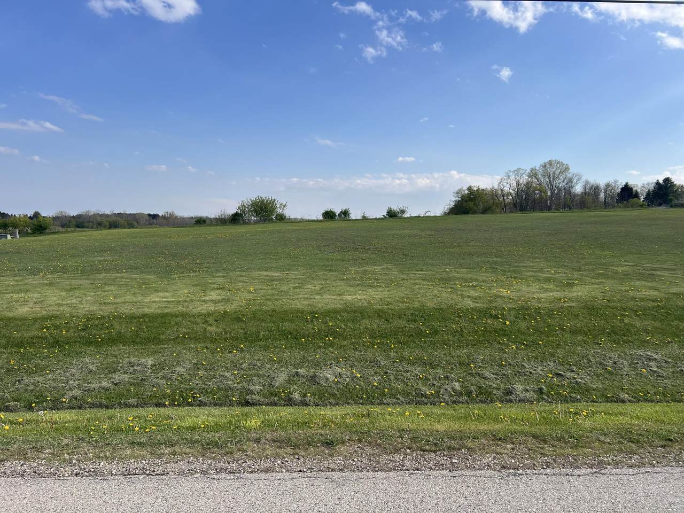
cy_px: 256
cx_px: 342
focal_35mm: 26
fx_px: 514
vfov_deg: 53.1
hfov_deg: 67.3
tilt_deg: -4.0
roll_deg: -0.6
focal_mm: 5.7
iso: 50
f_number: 1.5
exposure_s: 1/3704
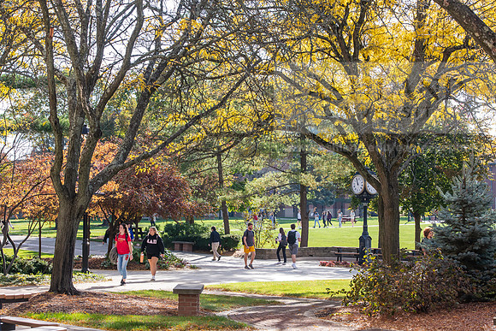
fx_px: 1130
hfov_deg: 24.8
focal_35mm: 82
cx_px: 248
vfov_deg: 16.7
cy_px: 166
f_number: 8
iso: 400
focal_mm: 82
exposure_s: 1/250
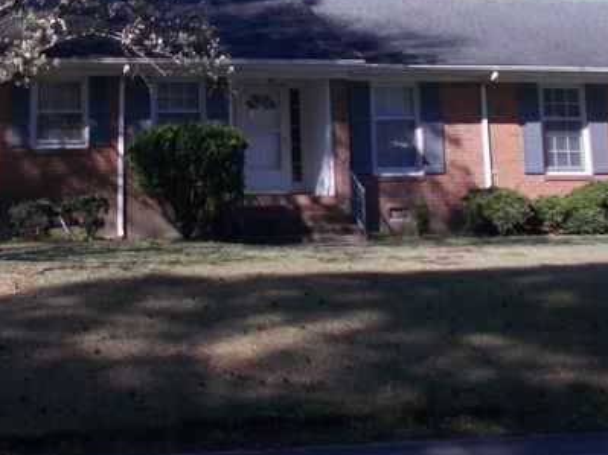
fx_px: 1352
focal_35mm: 77
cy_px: -70
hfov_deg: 25.2
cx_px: 207
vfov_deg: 18.3
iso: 80
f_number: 8.6
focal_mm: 5.3
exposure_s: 1/125
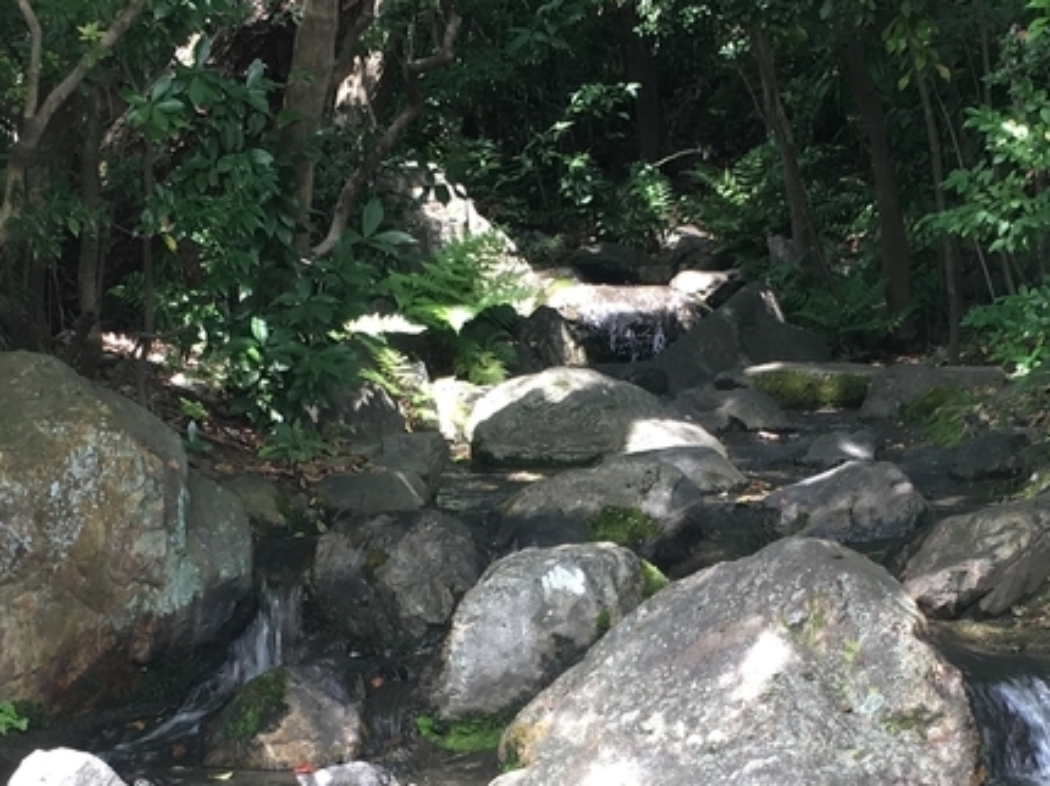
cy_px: 683
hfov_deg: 24.1
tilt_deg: -4.3
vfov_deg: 18.0
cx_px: 615
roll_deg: +0.9
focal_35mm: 81
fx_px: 2456
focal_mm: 4.15
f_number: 2.2
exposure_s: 1/60
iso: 25
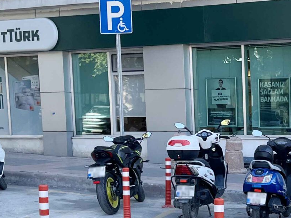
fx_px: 689
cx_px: 342
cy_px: 205
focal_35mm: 82
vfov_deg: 17.7
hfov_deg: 22.2
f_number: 1.6
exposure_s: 1/563
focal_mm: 5.1
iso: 50
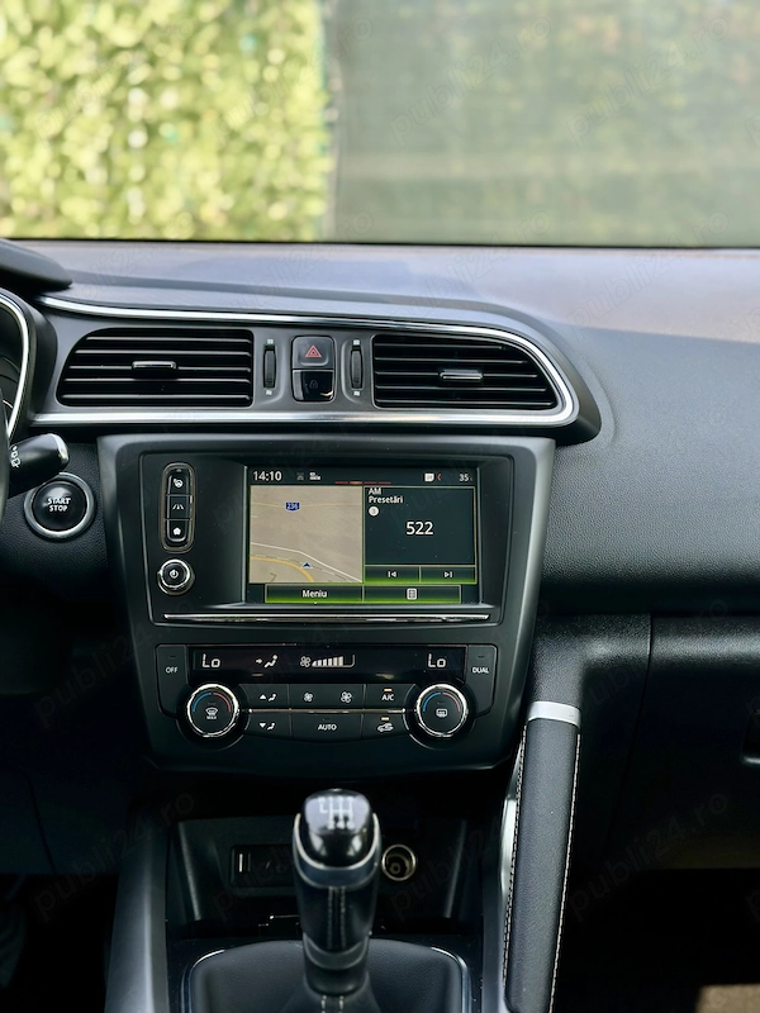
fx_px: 1405
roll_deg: -2.6
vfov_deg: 39.7
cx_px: 380
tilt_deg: -11.6
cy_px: 506
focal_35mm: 48
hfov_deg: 30.3
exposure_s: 1/343
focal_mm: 6.86
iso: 80
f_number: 1.78
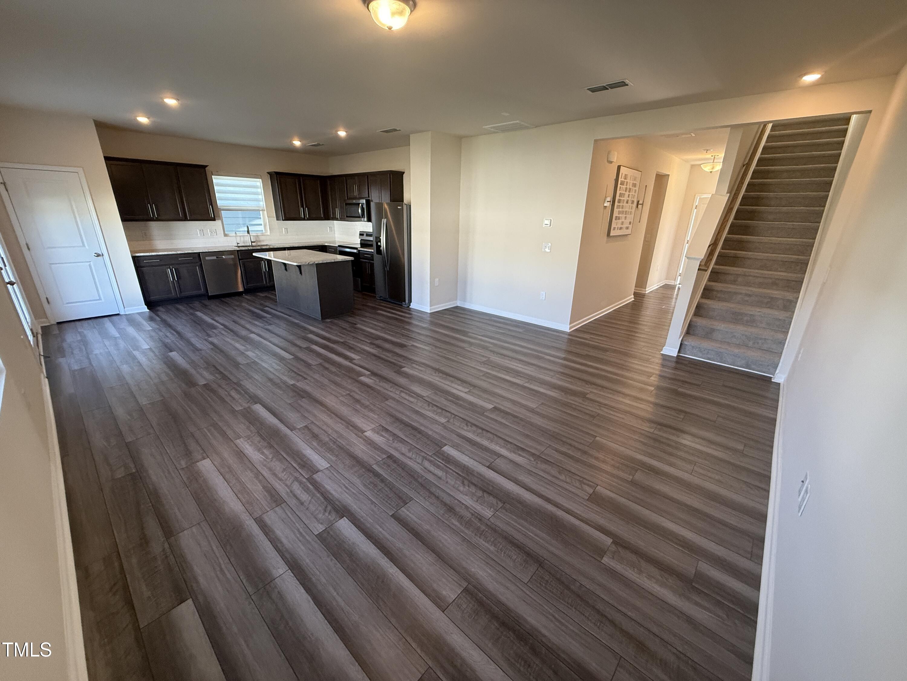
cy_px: 340
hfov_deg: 102.1
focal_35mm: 14
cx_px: 454
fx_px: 367
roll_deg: -1.1
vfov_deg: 85.7
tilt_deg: -19.4
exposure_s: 1/120
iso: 250
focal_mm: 2.22
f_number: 2.2
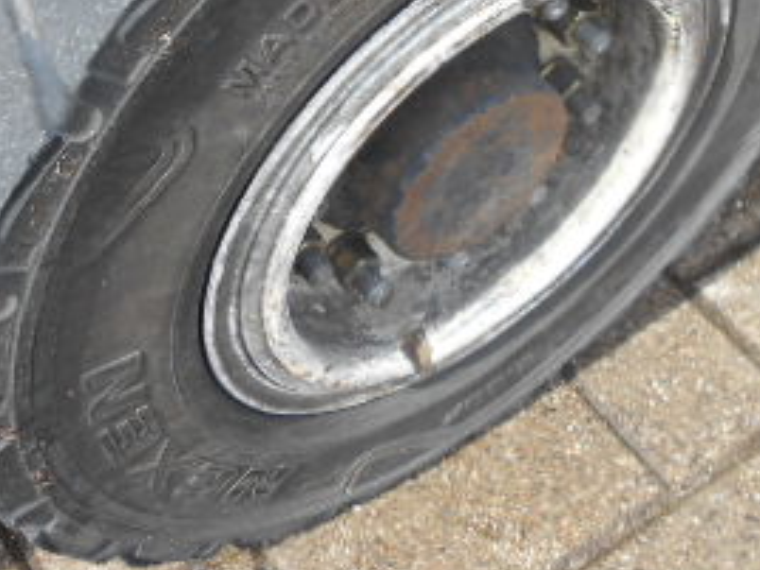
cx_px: 306
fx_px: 1361
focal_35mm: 62
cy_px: 108
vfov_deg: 23.3
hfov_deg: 31.1
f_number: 3.2
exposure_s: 1/250
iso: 80
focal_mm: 4.6
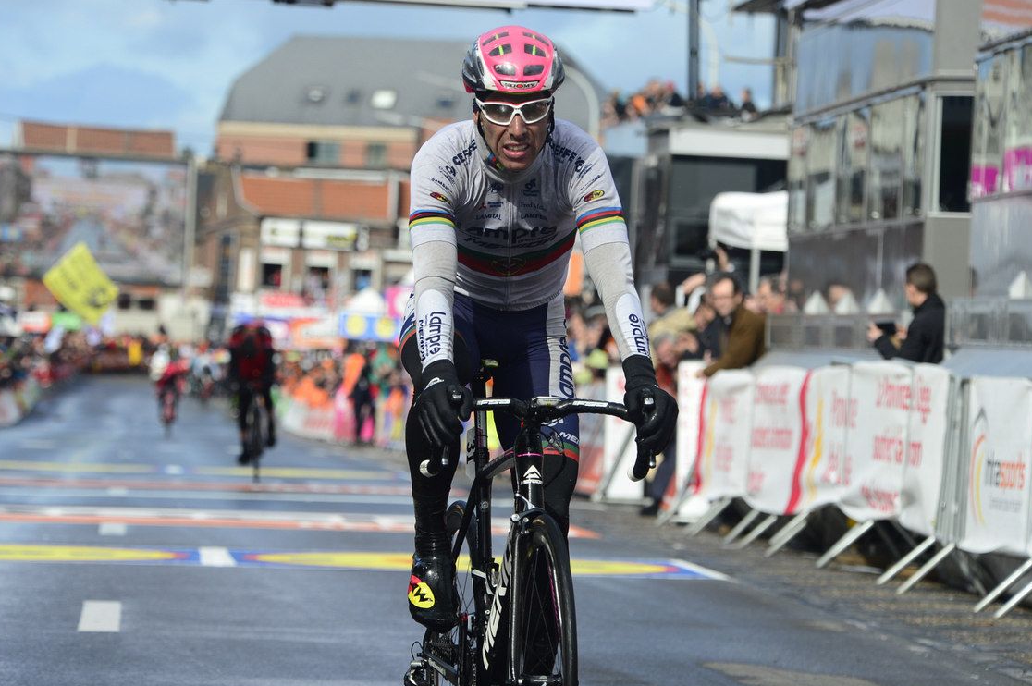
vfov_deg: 6.9
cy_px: 352
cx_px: 518
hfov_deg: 10.3
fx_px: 5700
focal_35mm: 199
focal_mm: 185
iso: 400
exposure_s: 1/1000
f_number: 7.1
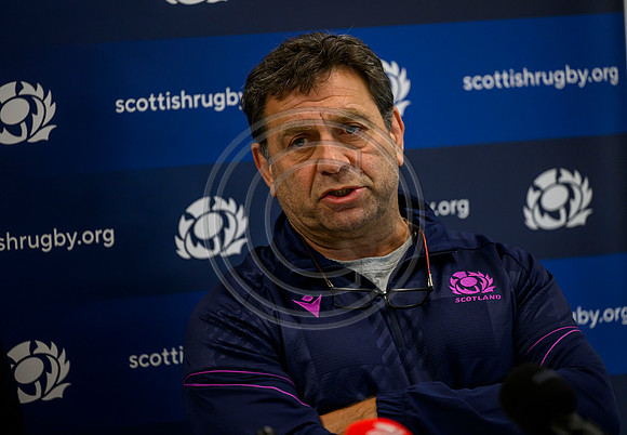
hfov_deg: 9.6
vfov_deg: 6.6
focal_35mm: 213
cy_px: 210
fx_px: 3749
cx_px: 337
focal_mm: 200
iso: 3200
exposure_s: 1/500
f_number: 2.8
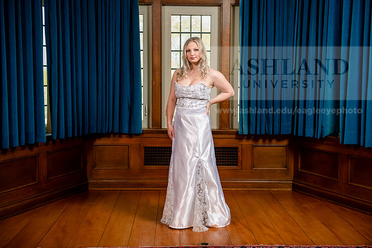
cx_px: 186
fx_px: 537
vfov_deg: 26.0
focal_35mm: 52
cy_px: 124
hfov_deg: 38.2
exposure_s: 1/250
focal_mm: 52
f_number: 3.5
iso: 500
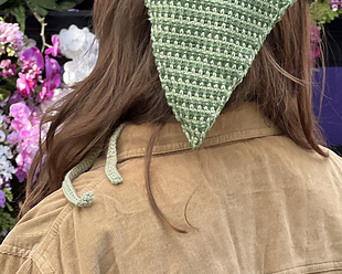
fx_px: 1569
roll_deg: +0.1
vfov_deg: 9.9
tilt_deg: -3.7
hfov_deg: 12.4
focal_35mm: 155
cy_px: 63
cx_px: 185
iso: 125
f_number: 2.8
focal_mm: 9
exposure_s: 1/121
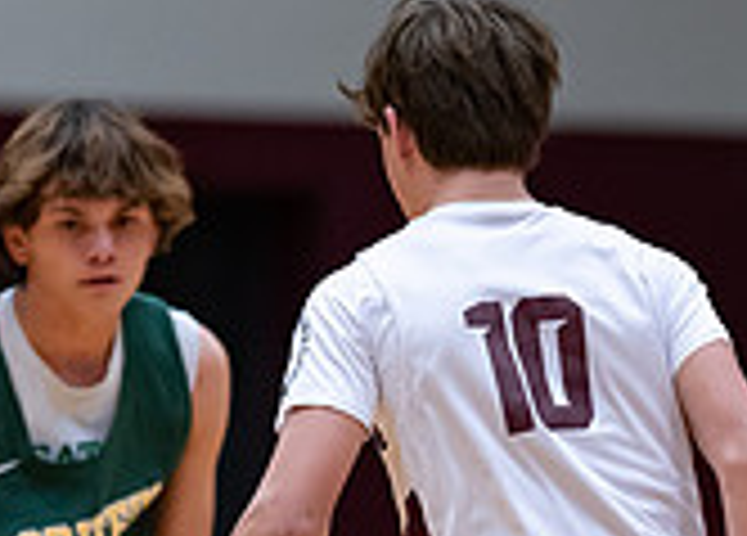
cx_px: 508
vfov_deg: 2.4
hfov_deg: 3.3
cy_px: 603
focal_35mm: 609
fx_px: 12936
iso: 1250
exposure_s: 1/1000
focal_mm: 135
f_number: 1.8
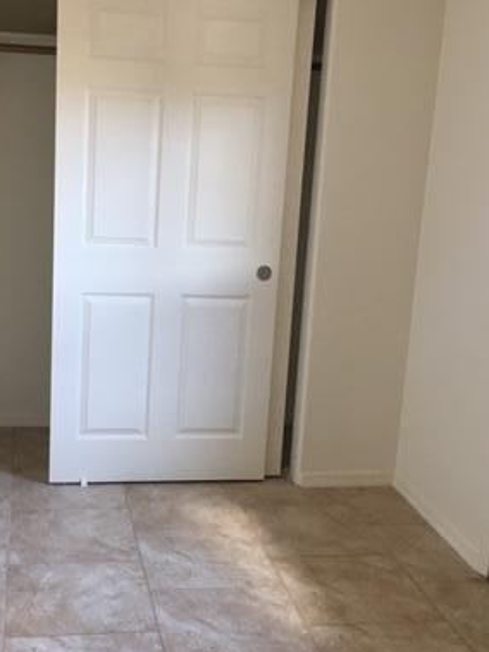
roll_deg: -1.8
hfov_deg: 29.5
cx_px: 176
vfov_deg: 38.9
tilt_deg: -12.0
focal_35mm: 49
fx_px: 923
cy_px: 330
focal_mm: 4.15
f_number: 2.2
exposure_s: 1/30
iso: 64
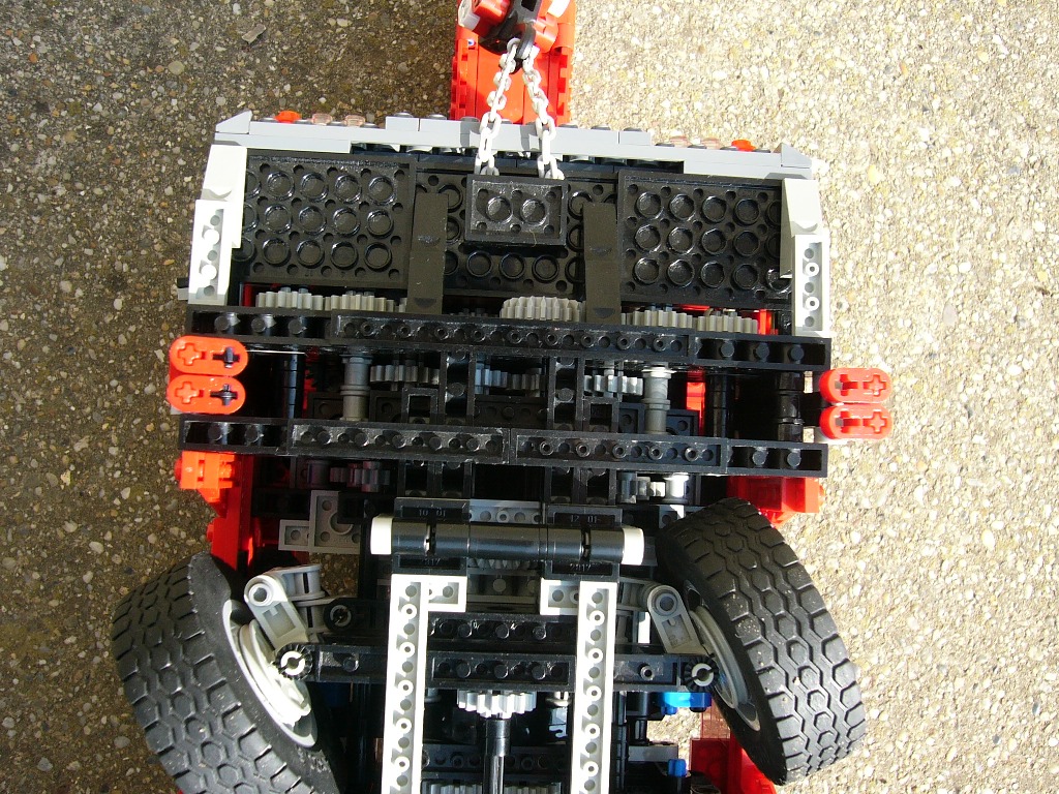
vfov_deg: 40.7
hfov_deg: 52.6
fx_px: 1071
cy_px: 397
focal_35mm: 35
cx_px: 530
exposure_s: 1/60
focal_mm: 5.8
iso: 100
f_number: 8
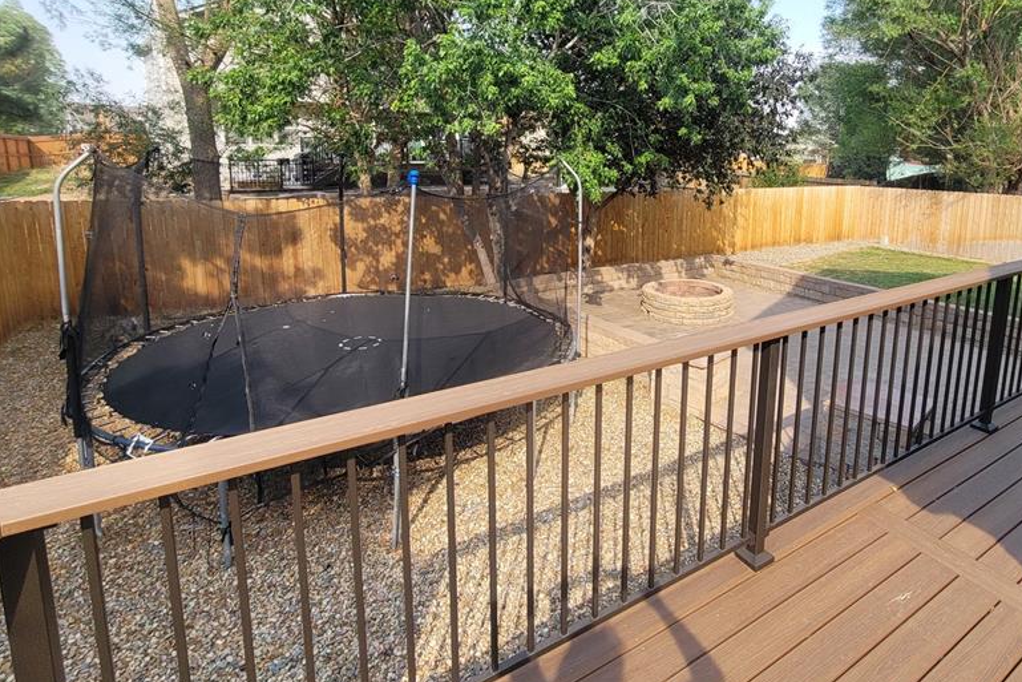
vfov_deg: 65.7
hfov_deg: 88.9
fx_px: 511
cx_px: 613
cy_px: 229
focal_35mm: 18
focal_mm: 2.2
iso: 50
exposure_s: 1/507
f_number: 2.2
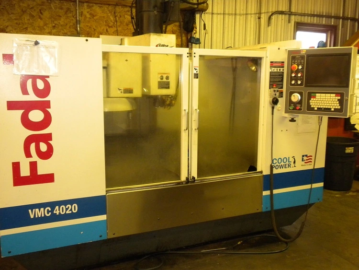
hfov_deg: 50.1
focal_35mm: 37
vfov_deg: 38.7
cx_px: 180
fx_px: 384
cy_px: 135
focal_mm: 6.6
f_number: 3.5
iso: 400
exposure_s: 1/30
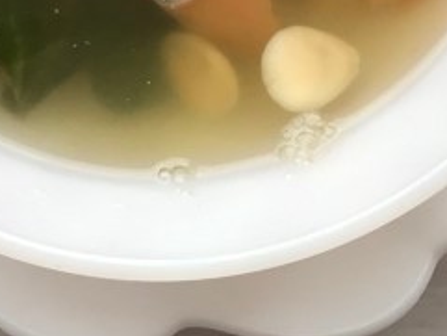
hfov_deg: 16.5
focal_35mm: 119
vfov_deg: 11.5
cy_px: -286
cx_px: 165
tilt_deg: -82.5
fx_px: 1537
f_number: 1.8
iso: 32
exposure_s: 1/100
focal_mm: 3.99
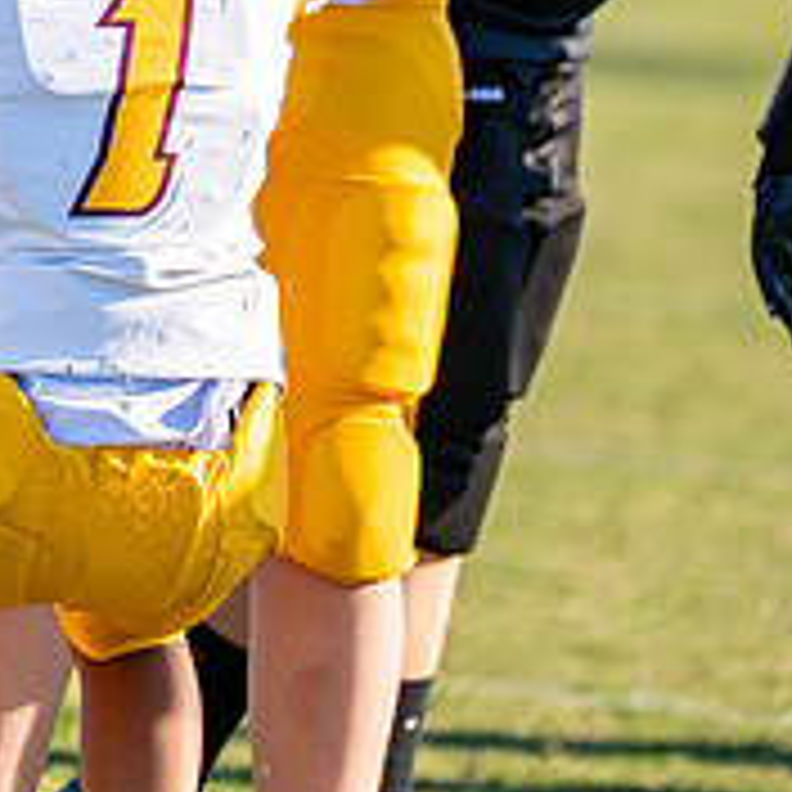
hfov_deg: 3.0
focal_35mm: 575
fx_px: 14884
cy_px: -206
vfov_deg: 3.0
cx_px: -332
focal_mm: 176
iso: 160
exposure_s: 1/2500
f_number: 2.8
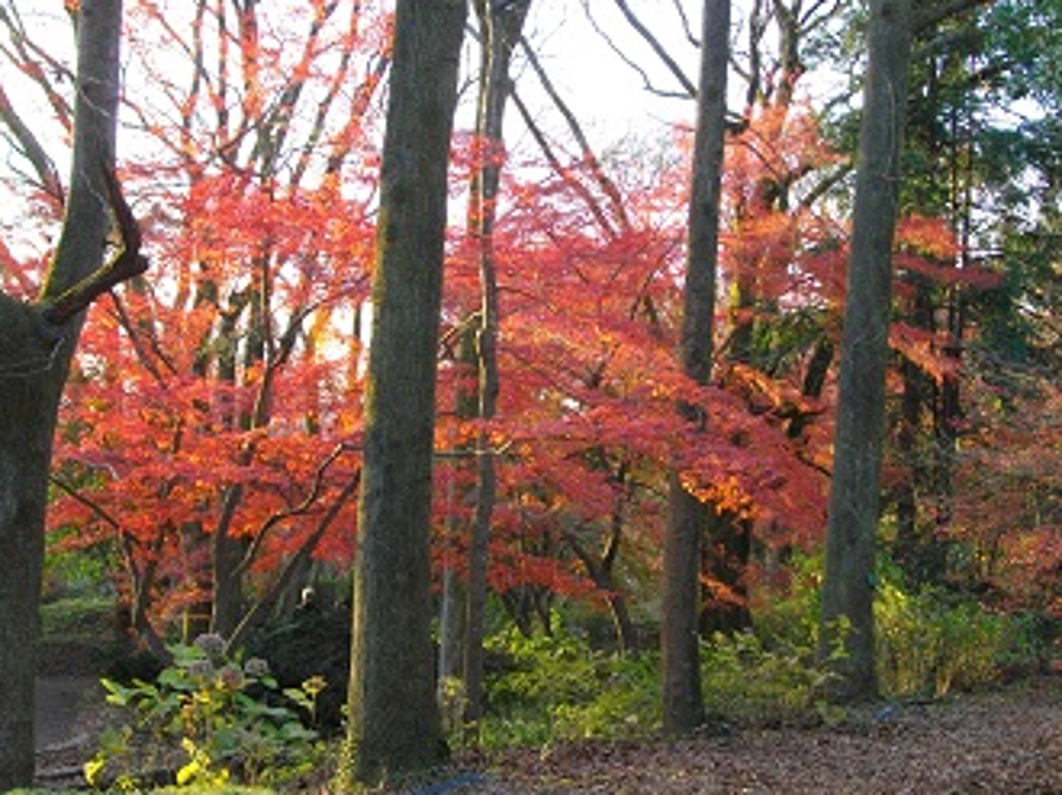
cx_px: 584
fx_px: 1809
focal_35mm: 59
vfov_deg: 24.8
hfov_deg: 32.7
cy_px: 406
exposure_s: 1/100
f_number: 3.6
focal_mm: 8.8
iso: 200
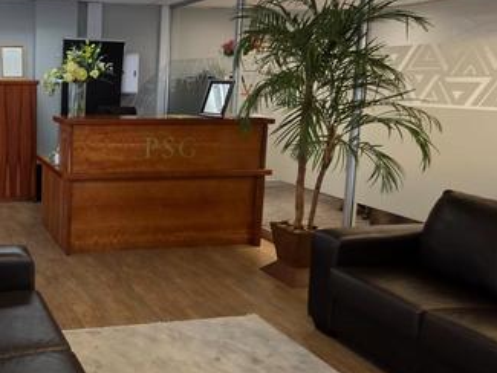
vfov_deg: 43.6
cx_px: 12
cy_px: 125
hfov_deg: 48.1
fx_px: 460
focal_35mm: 32
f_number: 1.9
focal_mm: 2.2
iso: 320
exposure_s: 1/50
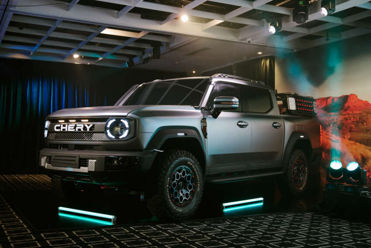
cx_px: 186
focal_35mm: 42
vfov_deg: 31.9
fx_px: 433
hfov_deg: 46.4
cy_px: 124
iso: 1250
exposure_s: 1/200
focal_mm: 42
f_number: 2.8
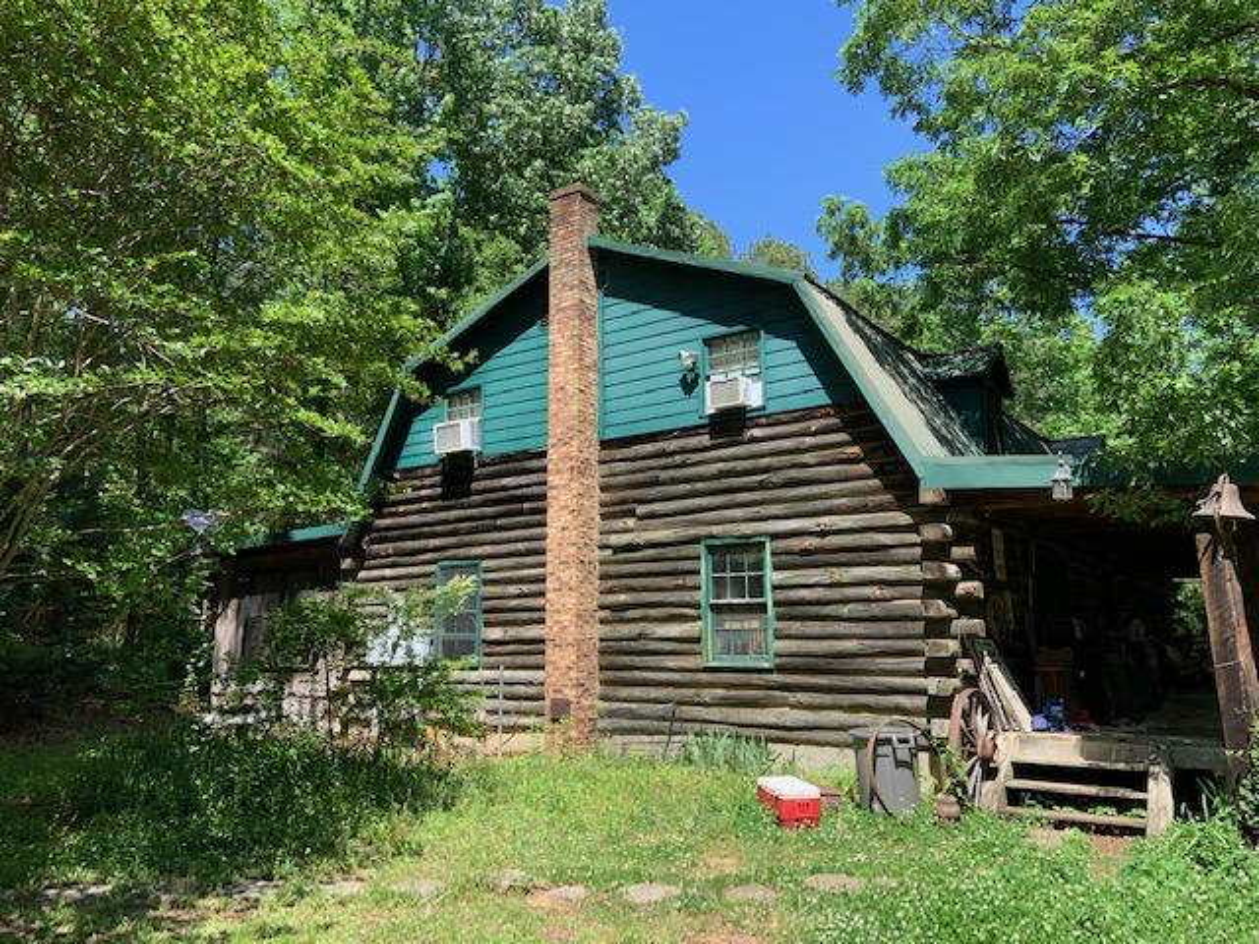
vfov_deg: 53.1
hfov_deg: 67.3
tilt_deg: +9.7
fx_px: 946
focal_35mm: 26
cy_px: 472
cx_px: 630
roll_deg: +0.9
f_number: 1.8
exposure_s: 1/656
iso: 25
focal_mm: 4.25
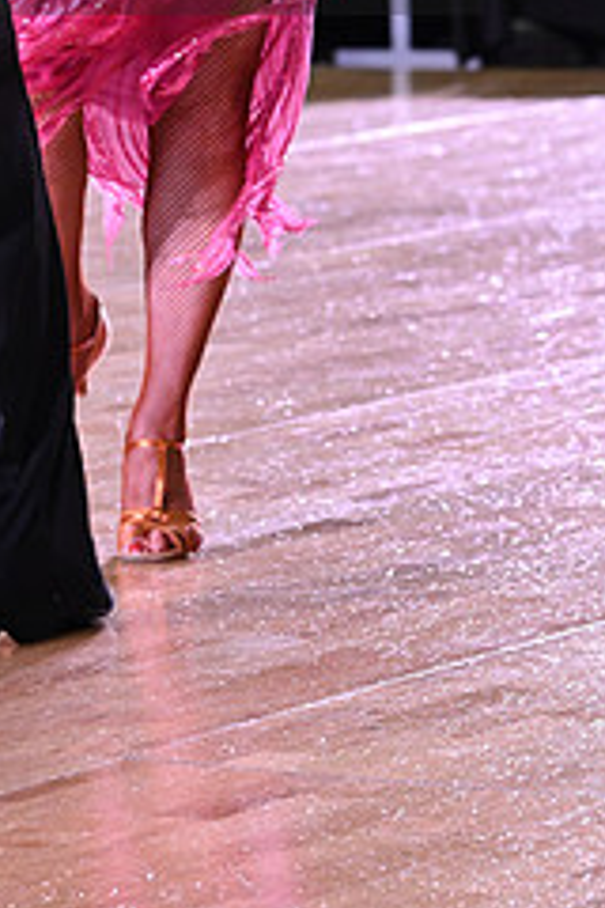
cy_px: -110
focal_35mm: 290
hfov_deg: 4.7
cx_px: -36
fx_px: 7310
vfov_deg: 7.1
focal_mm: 120
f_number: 5.6
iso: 5000
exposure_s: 1/320
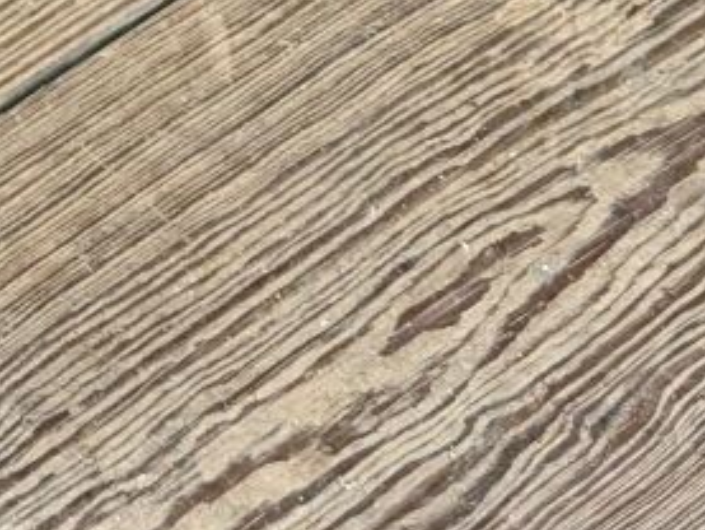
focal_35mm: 208
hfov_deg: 9.3
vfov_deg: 6.8
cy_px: -647
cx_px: -283
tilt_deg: -44.1
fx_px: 4238
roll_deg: -0.6
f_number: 1.78
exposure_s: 1/50
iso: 250
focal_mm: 6.76
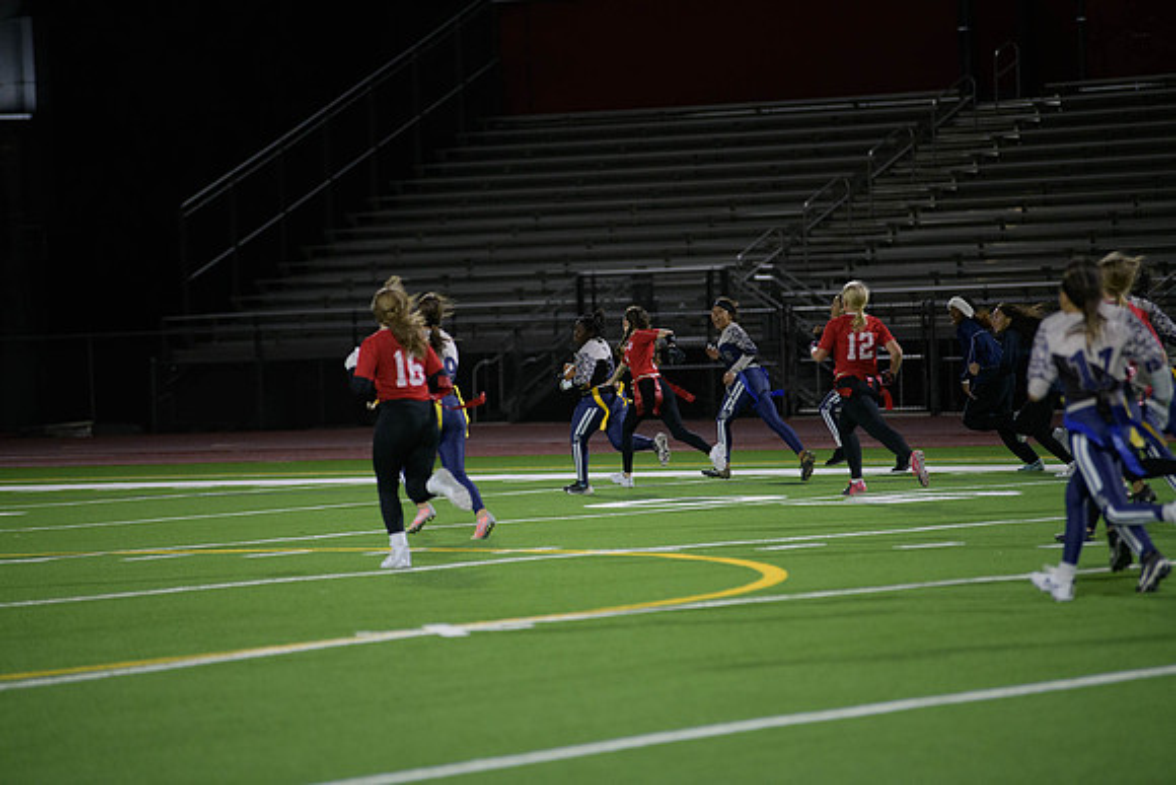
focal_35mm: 200
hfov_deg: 10.3
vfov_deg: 6.9
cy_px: 392
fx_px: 6535
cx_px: 588
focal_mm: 200
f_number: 2.8
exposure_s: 1/640
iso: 2500
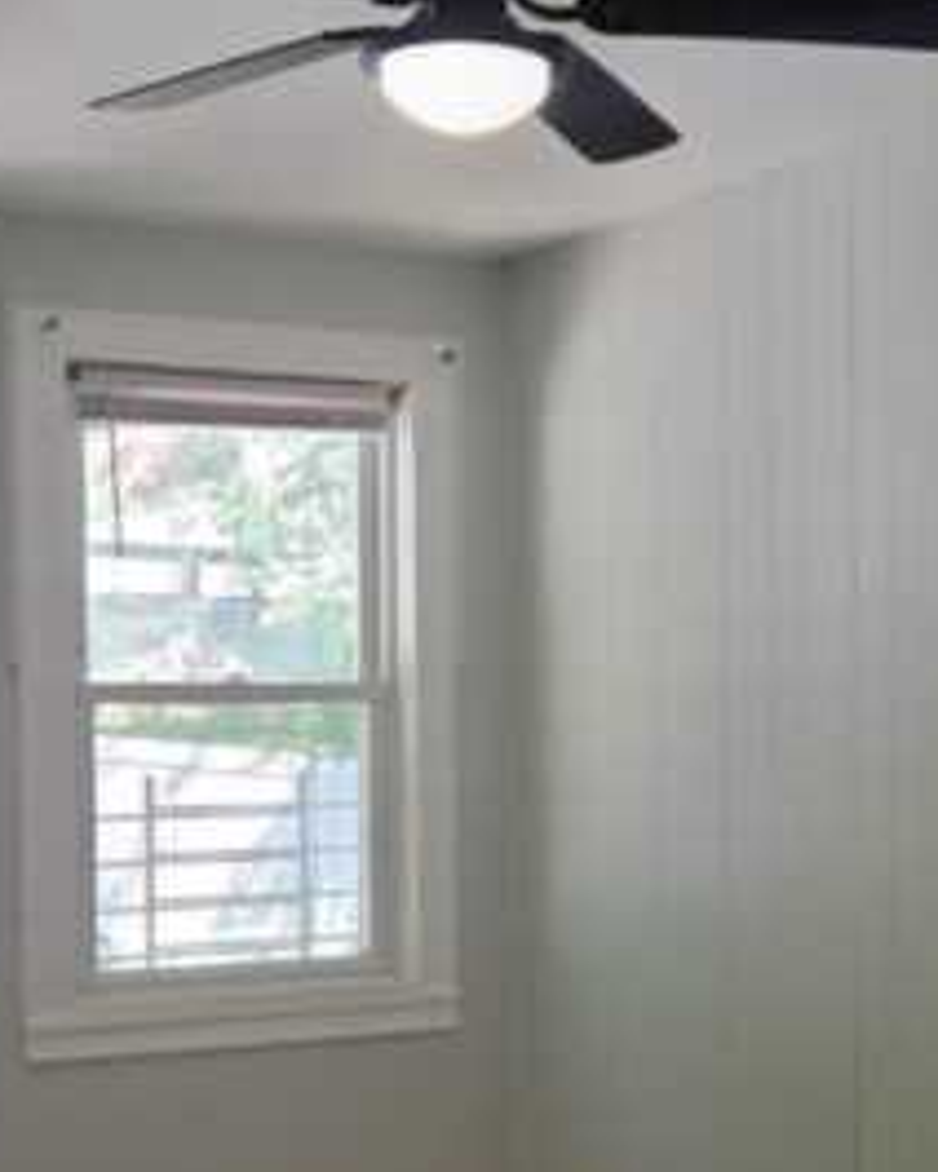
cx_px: 429
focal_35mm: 65
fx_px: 2256
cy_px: 805
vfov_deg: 28.9
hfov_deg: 23.5
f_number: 1.8
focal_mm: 5.4
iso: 64
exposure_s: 1/182
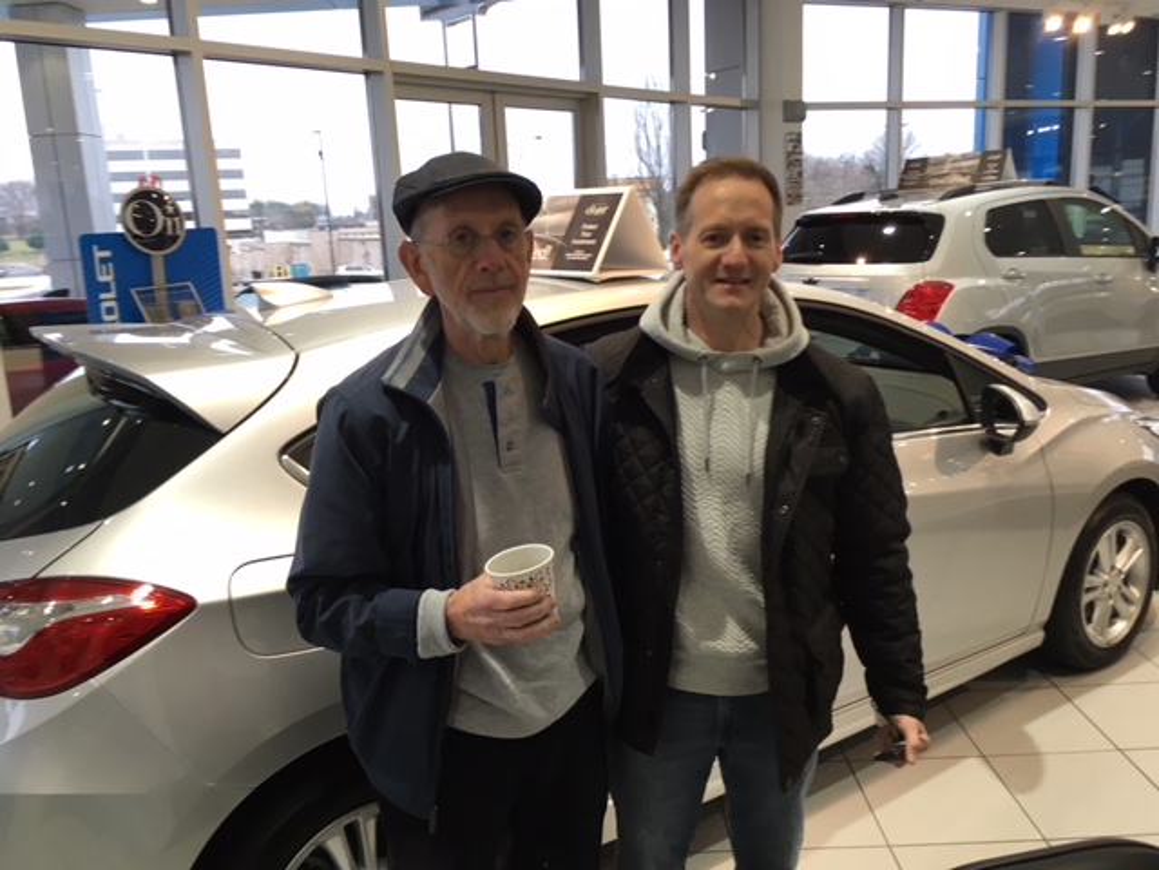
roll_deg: +2.5
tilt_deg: -11.5
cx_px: 580
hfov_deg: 61.7
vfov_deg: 48.2
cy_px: 435
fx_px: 971
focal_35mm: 29
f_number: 2.2
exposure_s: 1/30
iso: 50
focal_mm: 4.15
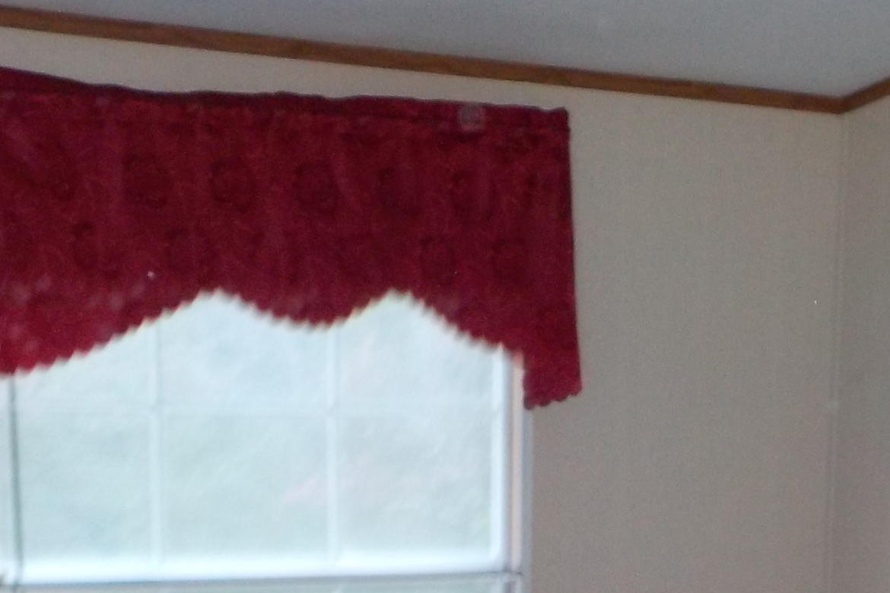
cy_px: 782
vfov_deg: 16.1
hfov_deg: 25.2
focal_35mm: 80
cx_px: 593
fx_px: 1978
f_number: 3.3
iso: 200
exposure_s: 1/30
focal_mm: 4.1
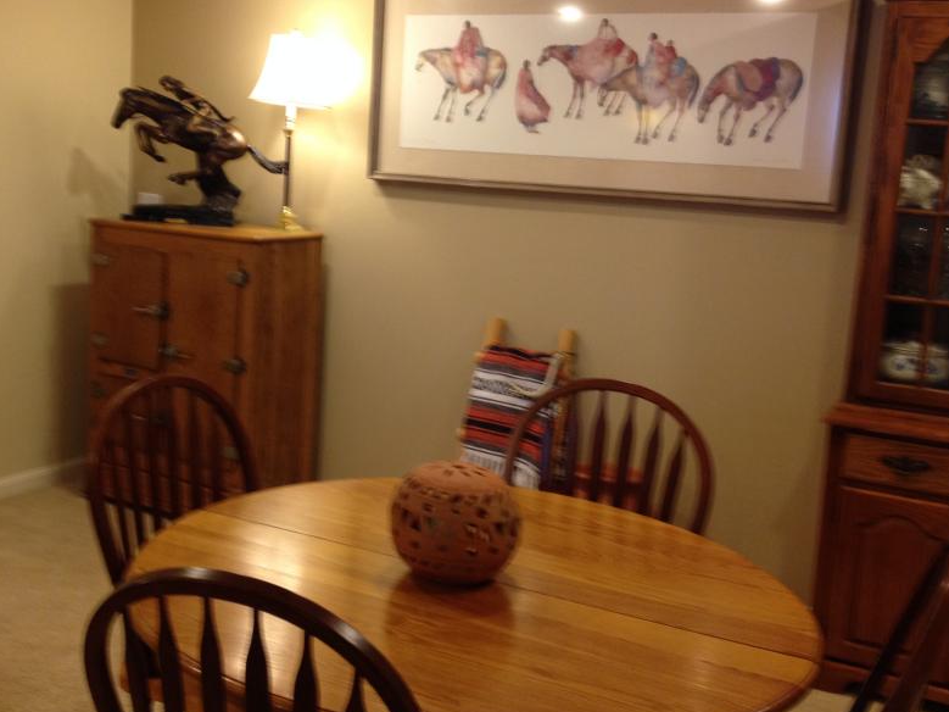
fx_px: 1261
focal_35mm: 46
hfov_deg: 41.1
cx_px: 383
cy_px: 311
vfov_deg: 31.5
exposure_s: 1/20
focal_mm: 4.28
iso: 100
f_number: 2.4
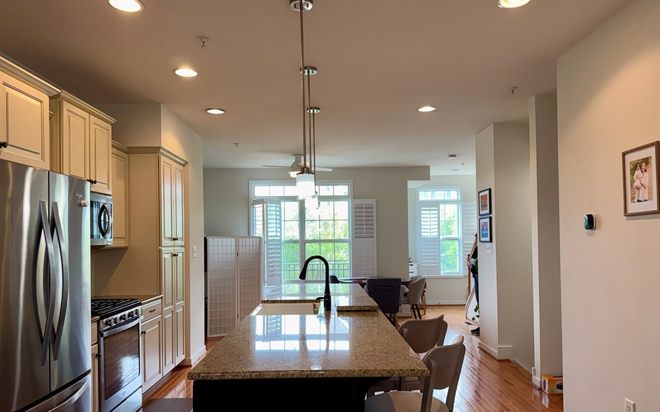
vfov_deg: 47.5
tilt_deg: +1.2
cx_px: 327
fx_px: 468
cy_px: 234
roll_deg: +0.8
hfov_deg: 70.4
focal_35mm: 26
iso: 100
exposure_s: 1/120
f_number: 1.78
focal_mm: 6.76
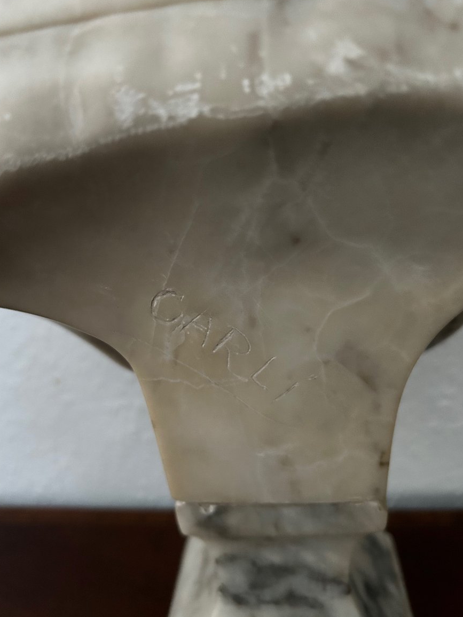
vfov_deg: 65.3
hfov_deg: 51.4
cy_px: 313
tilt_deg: -19.4
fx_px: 482
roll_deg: +4.2
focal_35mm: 27
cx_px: 233
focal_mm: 5.7
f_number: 1.5
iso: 640
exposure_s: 1/34
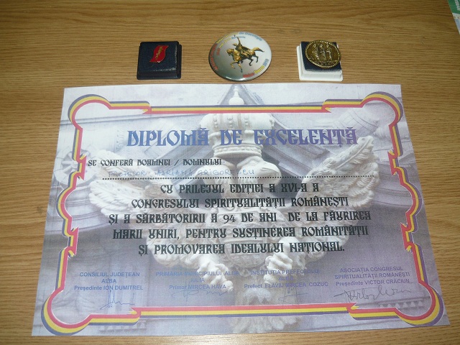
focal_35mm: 33
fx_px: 439
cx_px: 230
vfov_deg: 42.9
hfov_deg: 55.4
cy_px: 172
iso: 100
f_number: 2.8
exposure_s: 1/30
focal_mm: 5.5
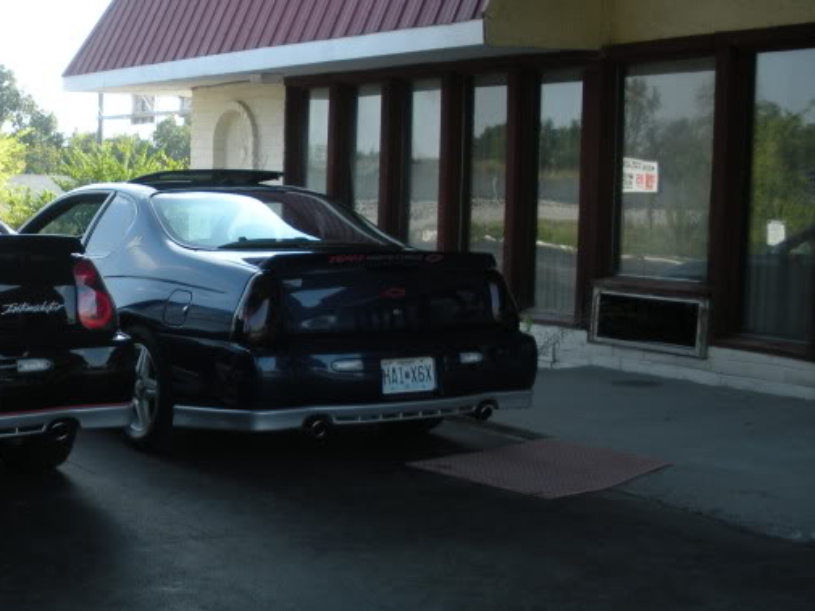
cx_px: 173
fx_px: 1342
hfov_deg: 32.9
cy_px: 300
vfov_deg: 25.7
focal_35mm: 57
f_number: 3.5
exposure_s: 1/137
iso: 64
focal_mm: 6.3
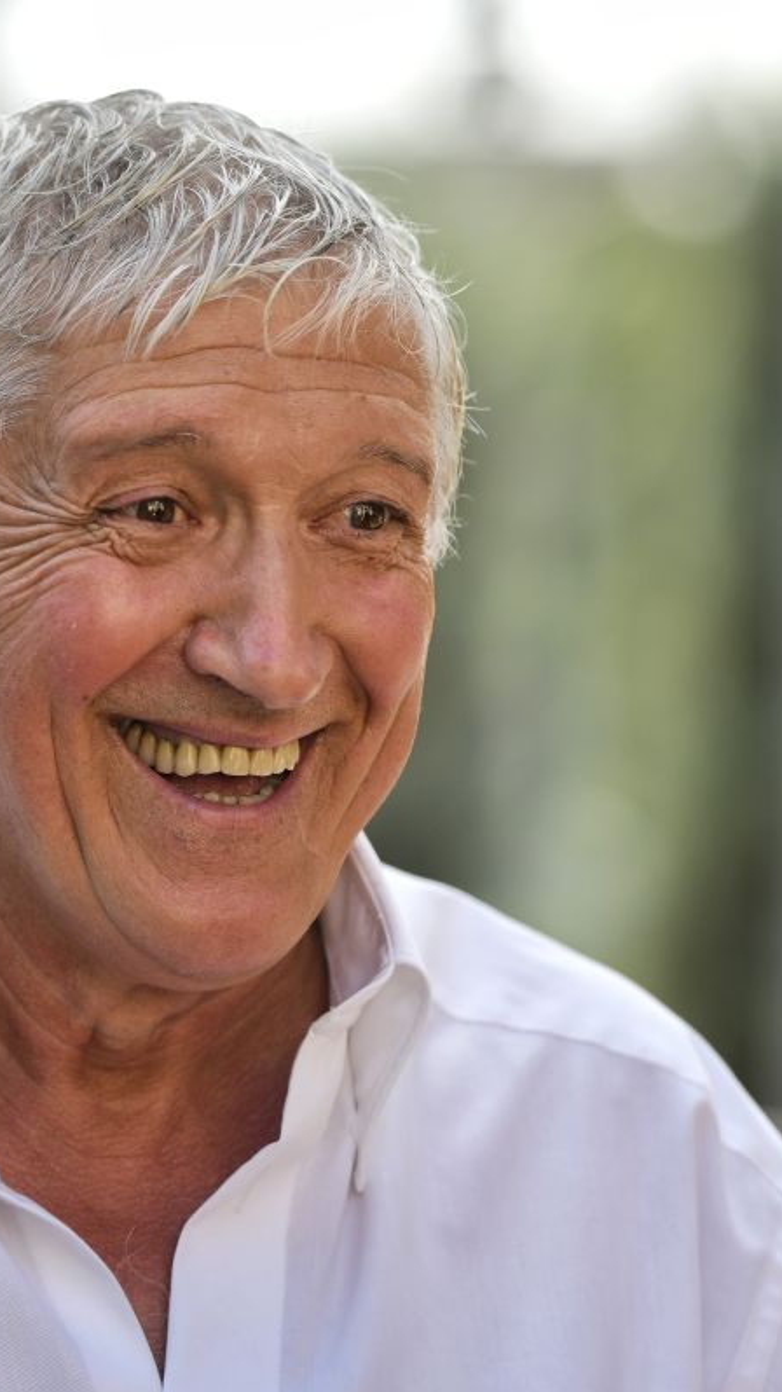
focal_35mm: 213
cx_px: 190
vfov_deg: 10.1
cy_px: 697
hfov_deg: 5.7
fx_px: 7856
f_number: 2.8
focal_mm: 135
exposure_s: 1/1000
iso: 160
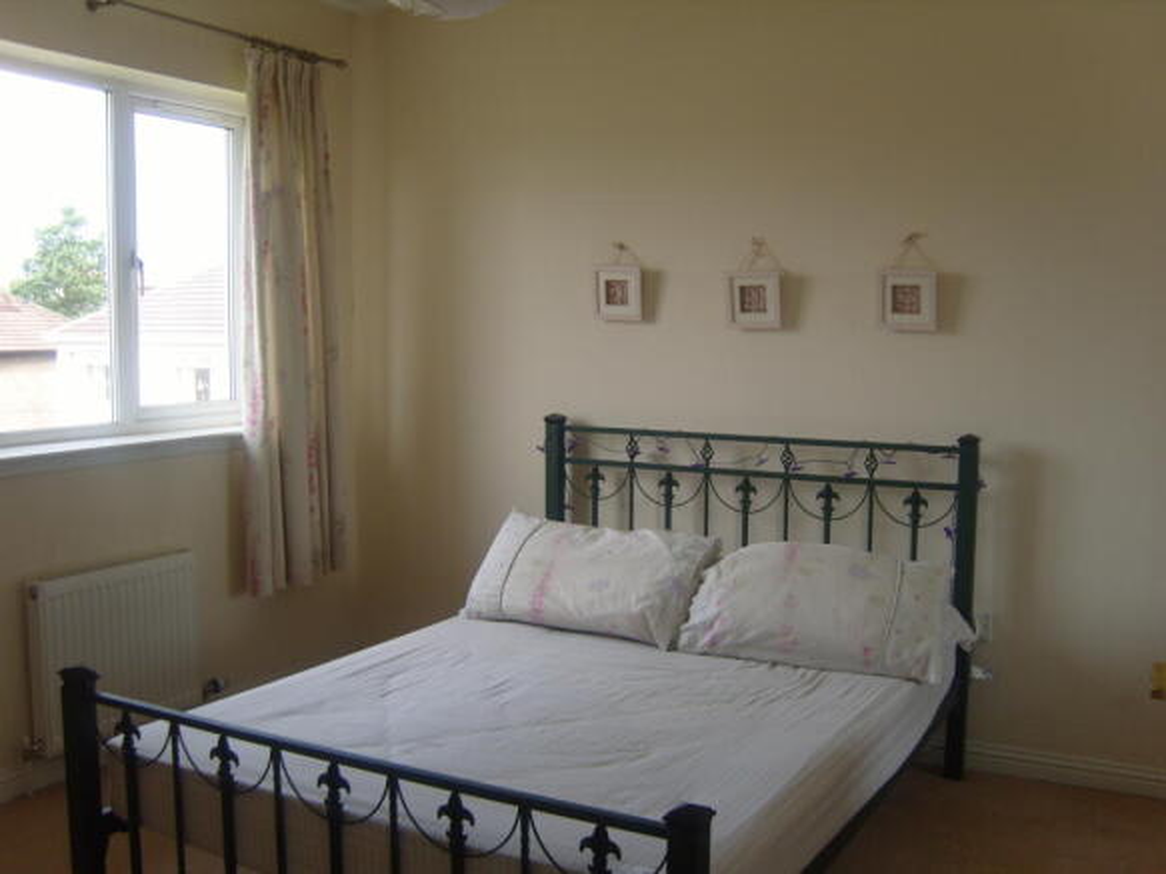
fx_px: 1179
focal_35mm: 35
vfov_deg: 40.7
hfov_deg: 52.6
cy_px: 437
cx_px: 583
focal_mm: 7.4
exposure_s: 1/125
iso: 80
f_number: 2.8
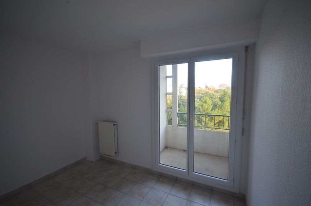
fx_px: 129
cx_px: 156
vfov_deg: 77.0
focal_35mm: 15
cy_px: 103
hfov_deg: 100.5
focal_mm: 10
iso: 400
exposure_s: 1/160
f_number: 4
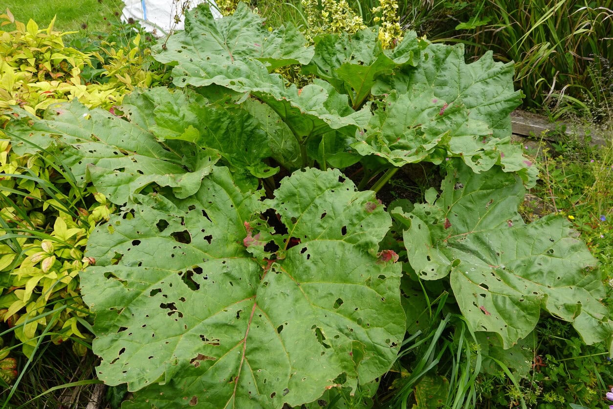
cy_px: 204
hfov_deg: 73.7
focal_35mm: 24
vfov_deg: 53.1
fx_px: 409
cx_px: 306
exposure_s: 1/200
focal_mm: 9
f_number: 5
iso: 100
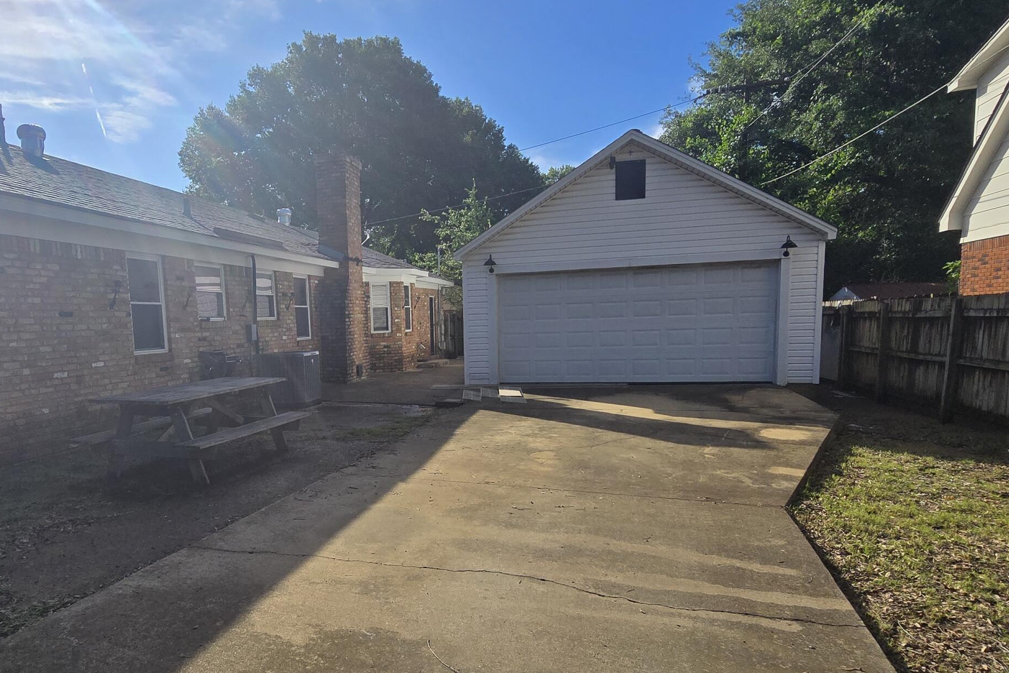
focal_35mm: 22
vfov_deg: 56.8
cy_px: 402
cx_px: 386
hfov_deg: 77.3
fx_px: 617
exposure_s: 1/3829
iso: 50
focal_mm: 2.2
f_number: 2.2
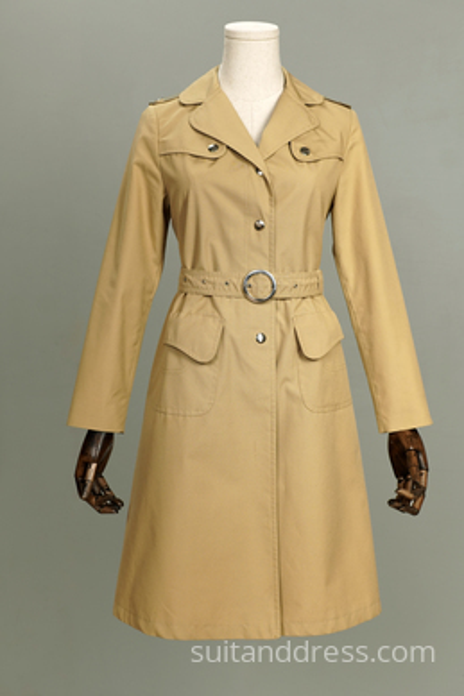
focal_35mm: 48
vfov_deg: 41.1
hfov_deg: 28.1
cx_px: 232
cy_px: 348
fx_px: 929
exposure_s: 1/50
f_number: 5.6
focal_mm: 32
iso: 400
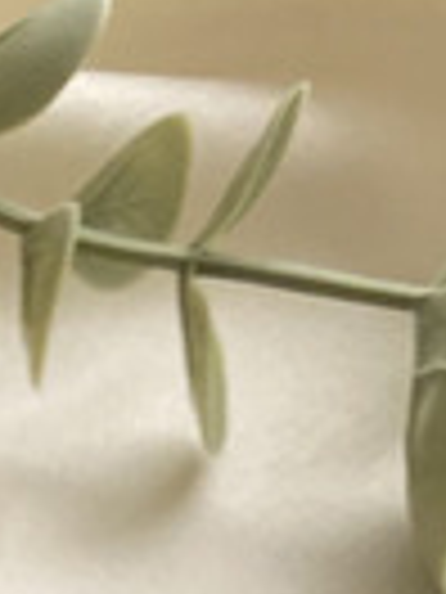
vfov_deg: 7.7
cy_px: 2160
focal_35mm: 197
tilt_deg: -63.2
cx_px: -1023
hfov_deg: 6.6
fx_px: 3384
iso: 100
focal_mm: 4.25
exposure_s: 1/121
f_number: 1.8
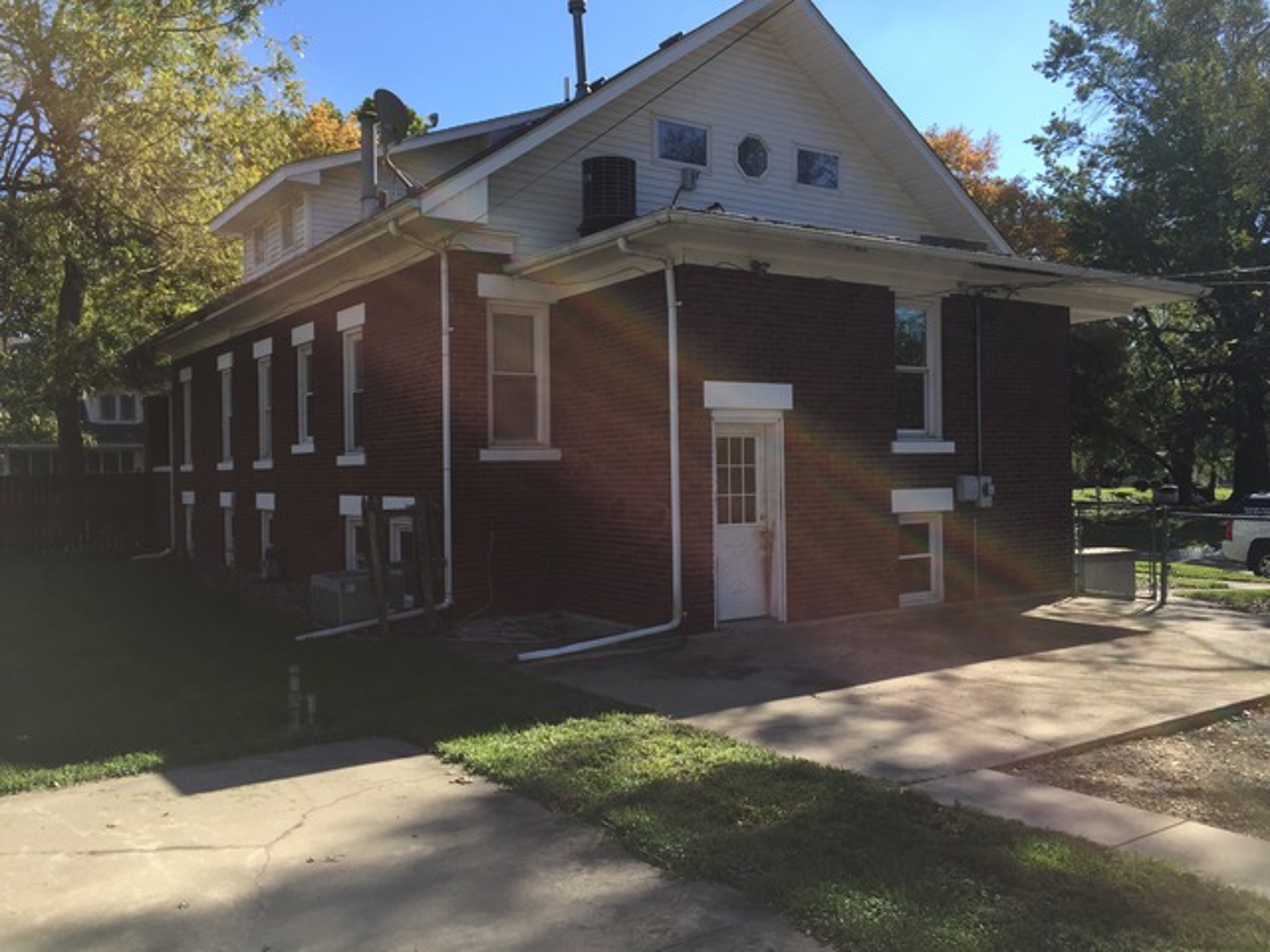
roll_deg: +0.4
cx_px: 635
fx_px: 1064
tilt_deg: -0.3
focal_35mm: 29
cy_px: 476
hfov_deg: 61.7
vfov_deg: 48.2
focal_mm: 4.15
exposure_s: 1/1130
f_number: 2.2
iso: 32
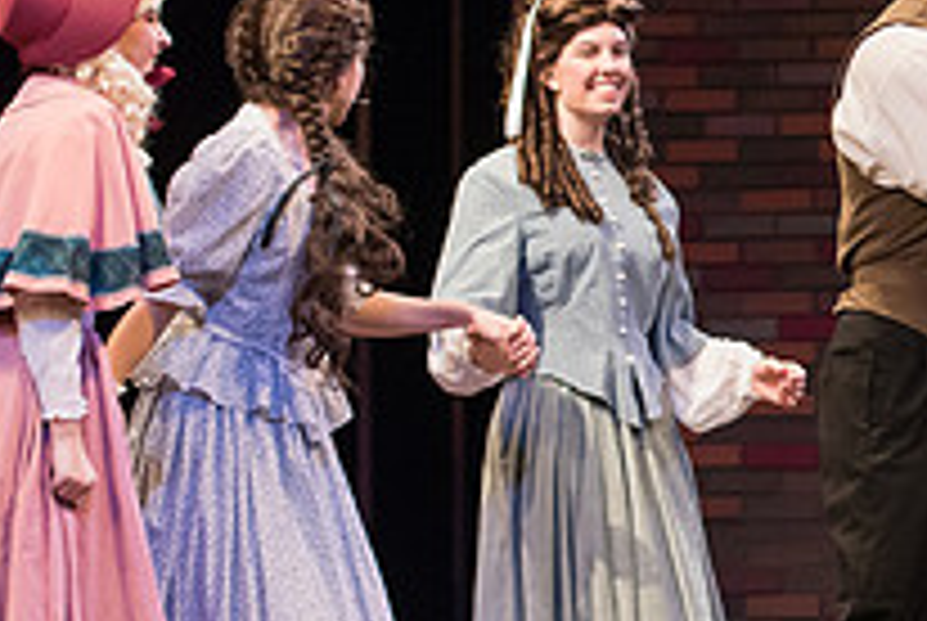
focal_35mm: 197
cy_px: 322
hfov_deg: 10.2
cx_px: 1152
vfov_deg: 7.0
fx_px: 5080
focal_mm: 70
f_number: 3.5
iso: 3200
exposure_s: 1/400
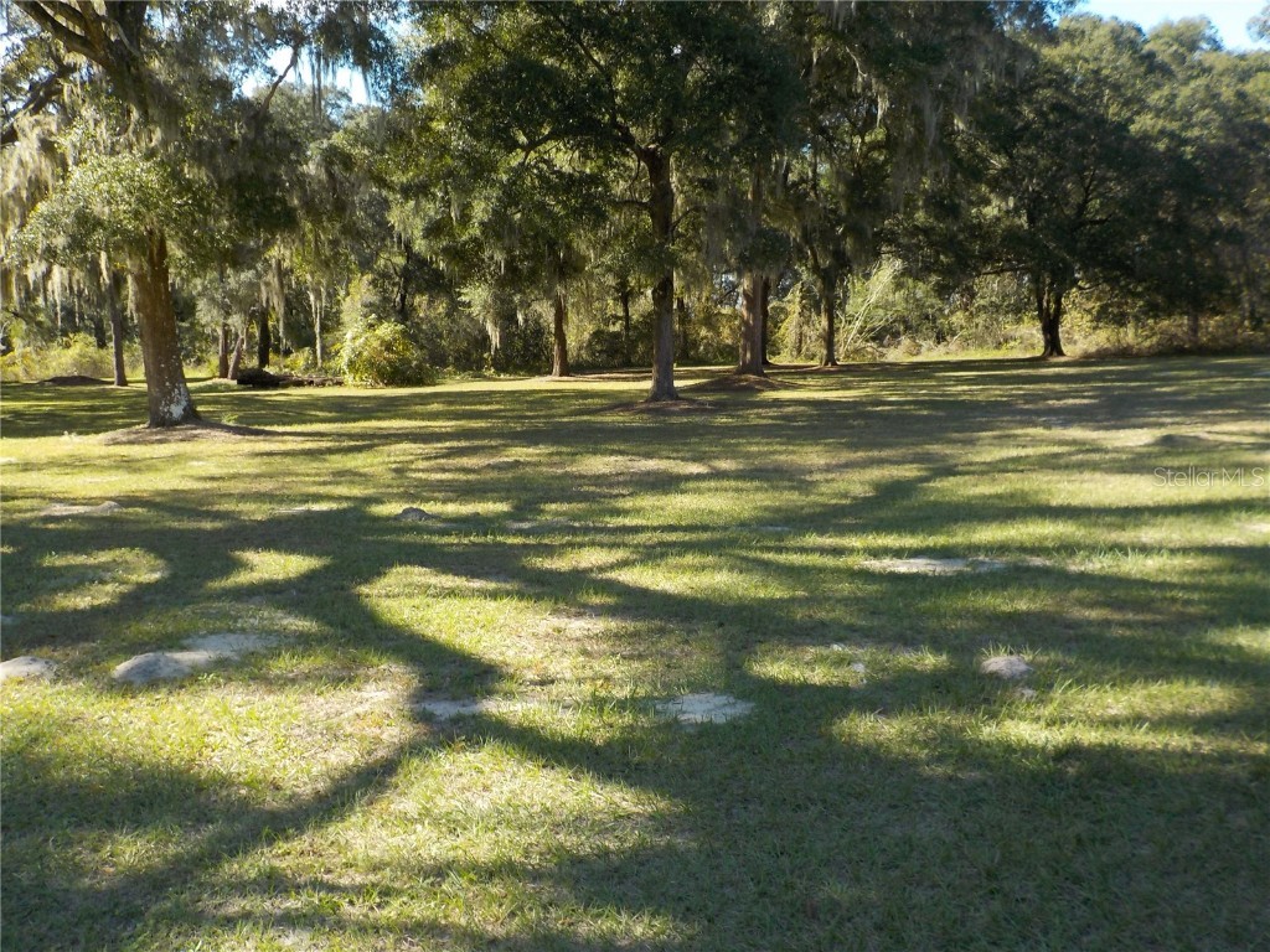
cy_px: 476
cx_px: 635
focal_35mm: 30
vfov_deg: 46.8
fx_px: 1101
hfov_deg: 60.0
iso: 125
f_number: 3.3
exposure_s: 1/320
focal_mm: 4.1
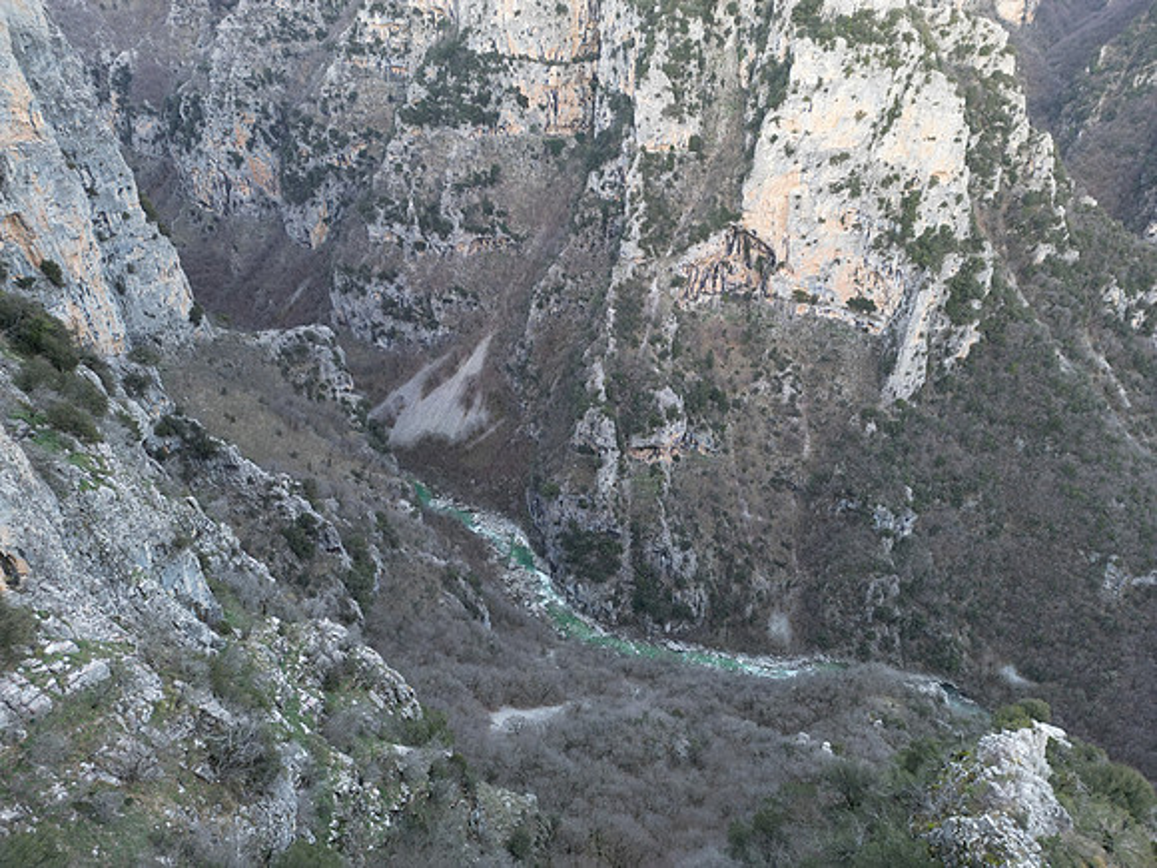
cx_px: 578
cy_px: 434
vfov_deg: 56.8
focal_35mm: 24
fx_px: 802
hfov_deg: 71.6
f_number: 1.7
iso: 100
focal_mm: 6.72
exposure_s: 1/20
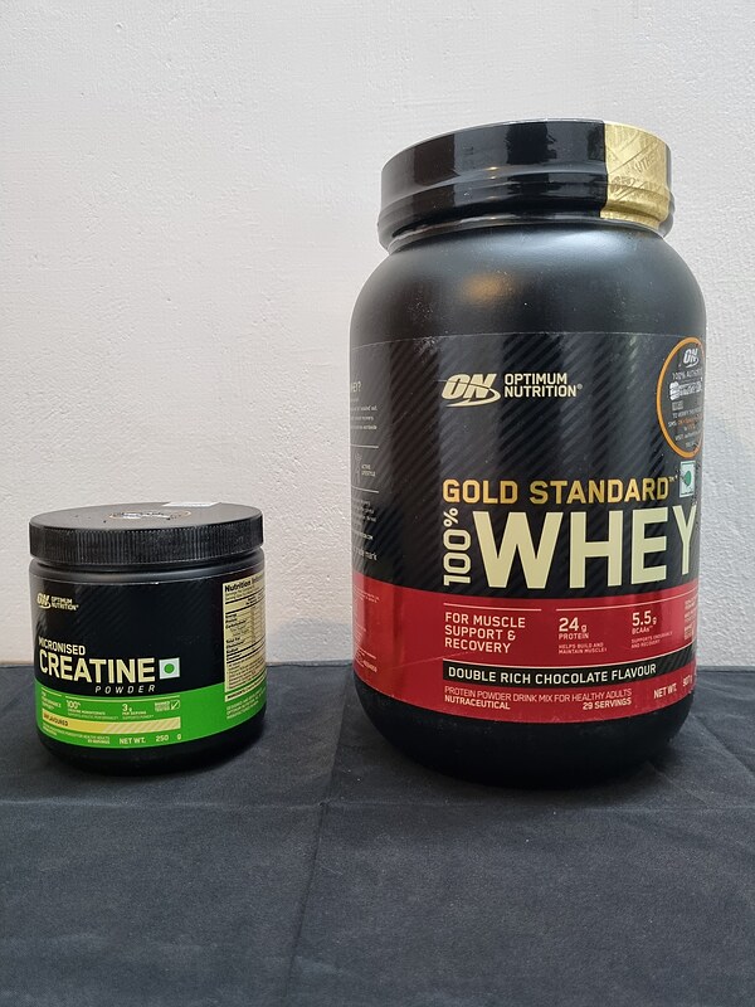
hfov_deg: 53.1
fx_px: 756
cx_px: 378
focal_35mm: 26
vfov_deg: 67.3
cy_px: 504
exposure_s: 1/50
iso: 640
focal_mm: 5.4
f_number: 1.8
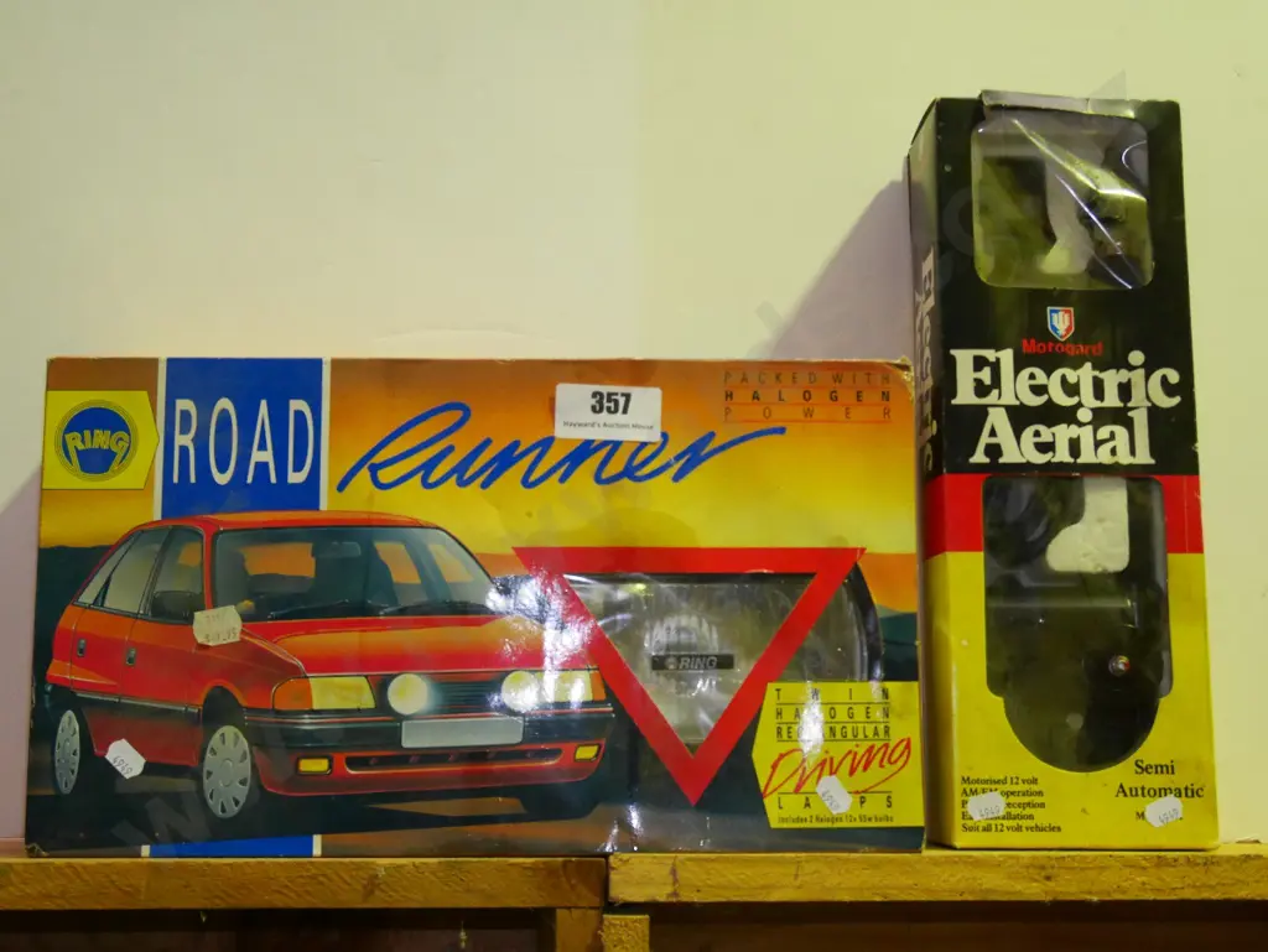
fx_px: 1686
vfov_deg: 31.5
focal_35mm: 46
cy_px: 476
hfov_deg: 41.2
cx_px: 634
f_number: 4.9
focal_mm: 23
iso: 3200
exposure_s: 1/160
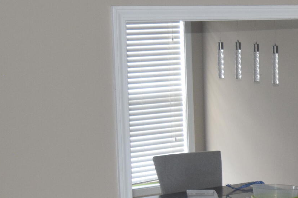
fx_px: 1076
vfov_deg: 10.5
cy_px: 194
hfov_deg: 14.8
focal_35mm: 130
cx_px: 424
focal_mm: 24
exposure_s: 1/60
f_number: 4
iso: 900
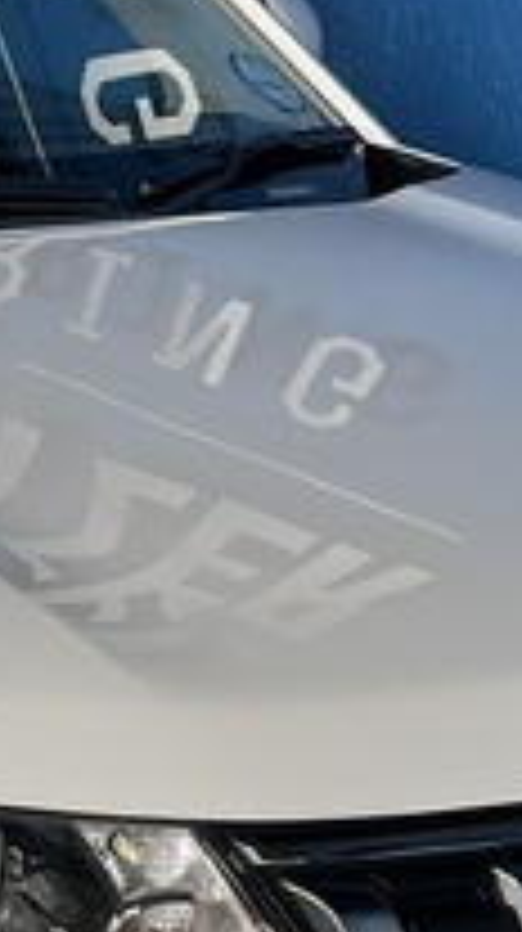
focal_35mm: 135
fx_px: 3331
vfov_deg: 15.8
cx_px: -171
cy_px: 729
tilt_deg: -17.4
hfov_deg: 8.8
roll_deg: -1.0
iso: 32
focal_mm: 5.1
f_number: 1.6
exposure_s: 1/104
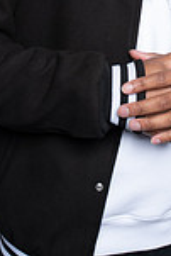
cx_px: 107
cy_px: -54
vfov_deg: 18.5
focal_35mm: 104
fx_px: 739
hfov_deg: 13.2
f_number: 6.3
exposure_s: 1/200
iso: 250
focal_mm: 35
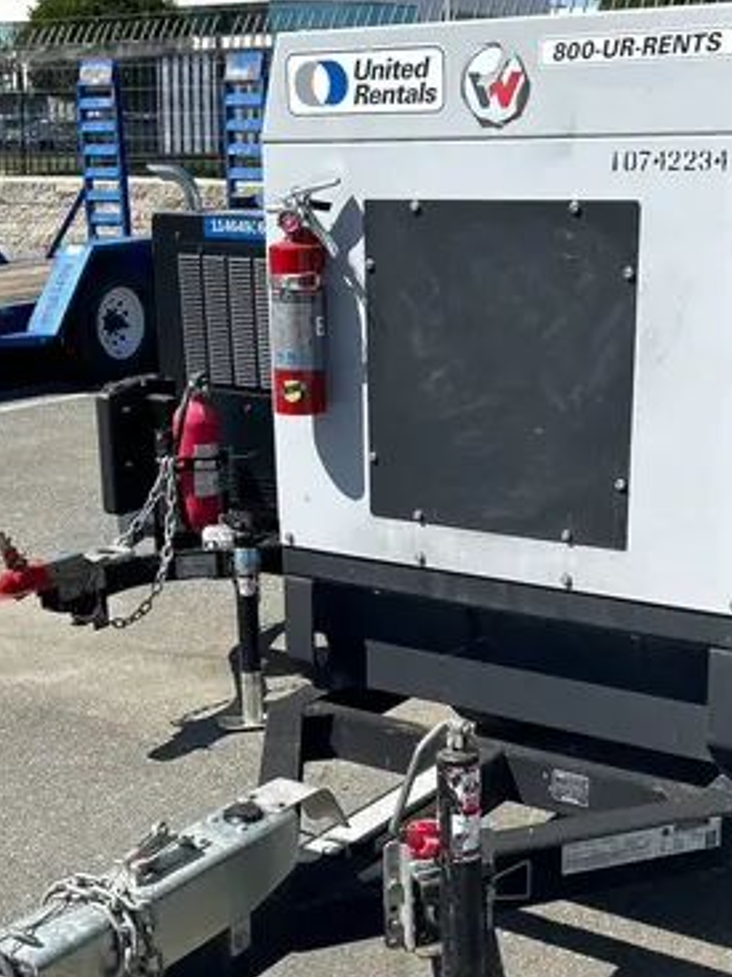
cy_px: 632
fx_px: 1467
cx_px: 426
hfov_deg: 28.0
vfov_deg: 36.5
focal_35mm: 52
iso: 50
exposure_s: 1/3968
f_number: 1.5
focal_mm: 5.7
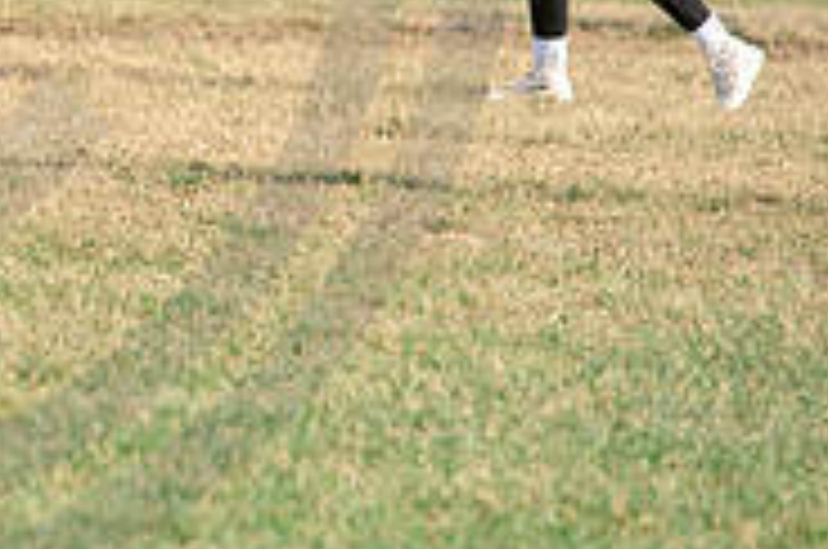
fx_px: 14511
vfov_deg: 2.2
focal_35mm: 632
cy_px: -142
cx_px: -279
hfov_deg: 3.3
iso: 250
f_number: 4.5
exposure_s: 1/1250
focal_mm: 200
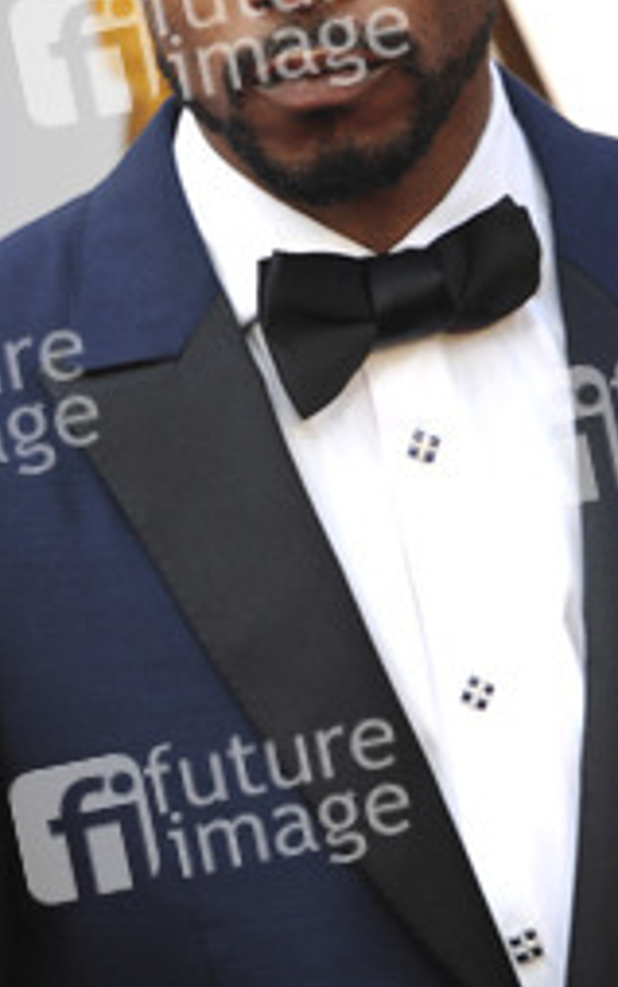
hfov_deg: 2.7
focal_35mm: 481
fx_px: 12947
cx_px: 325
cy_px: 229
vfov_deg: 4.4
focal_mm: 300
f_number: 7.1
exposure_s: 1/250
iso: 1000
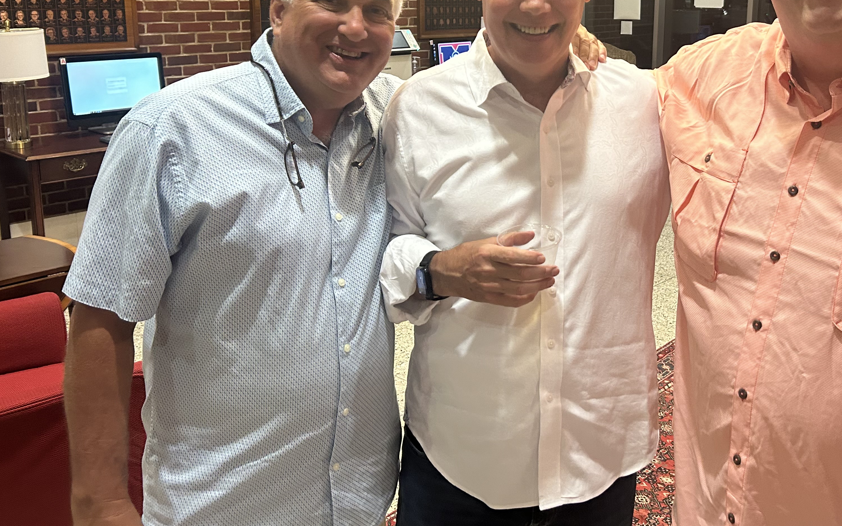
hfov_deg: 52.0
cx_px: 543
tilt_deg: -10.9
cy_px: 138
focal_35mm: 37
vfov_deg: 33.8
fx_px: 849
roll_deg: -0.4
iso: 250
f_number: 1.5
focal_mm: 5.7
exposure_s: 1/60
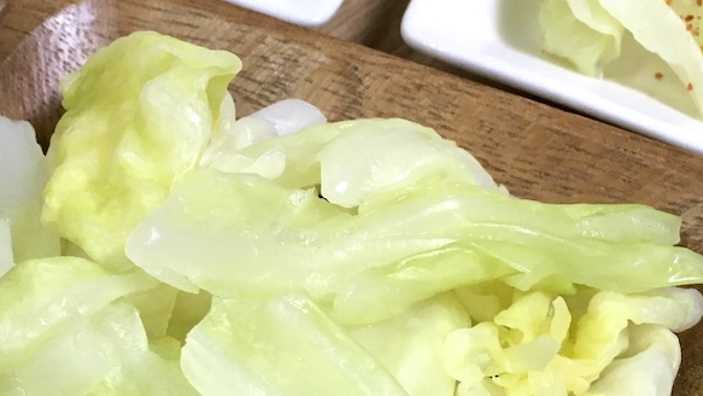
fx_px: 1212
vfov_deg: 18.5
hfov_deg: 31.8
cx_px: 178
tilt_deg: -53.9
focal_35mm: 65
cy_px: 267
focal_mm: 4.15
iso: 40
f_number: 2.2
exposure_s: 1/30
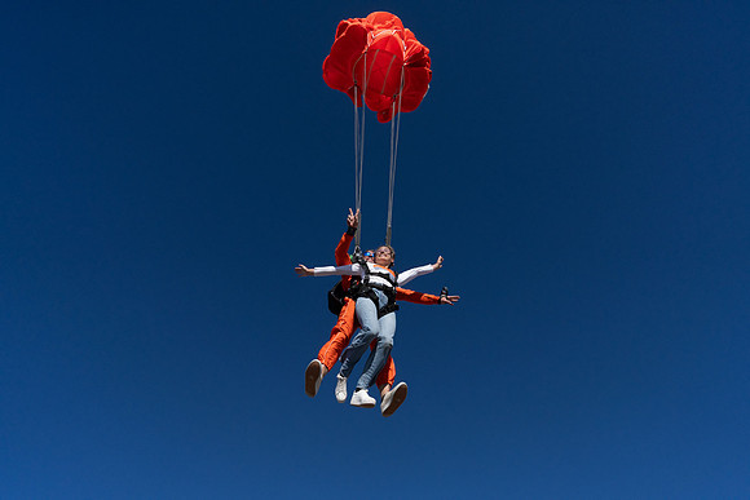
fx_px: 500
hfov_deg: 73.7
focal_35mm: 24
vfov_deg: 53.2
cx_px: 375
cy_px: 250
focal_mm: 24
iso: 800
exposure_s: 1/2000
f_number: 13
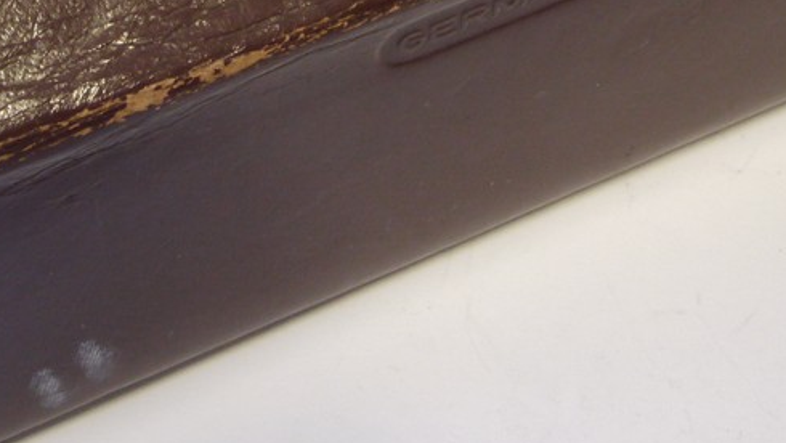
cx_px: 302
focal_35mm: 96
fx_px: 2001
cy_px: -212
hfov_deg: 22.2
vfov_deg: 12.1
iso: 800
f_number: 11
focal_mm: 18
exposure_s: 1/10
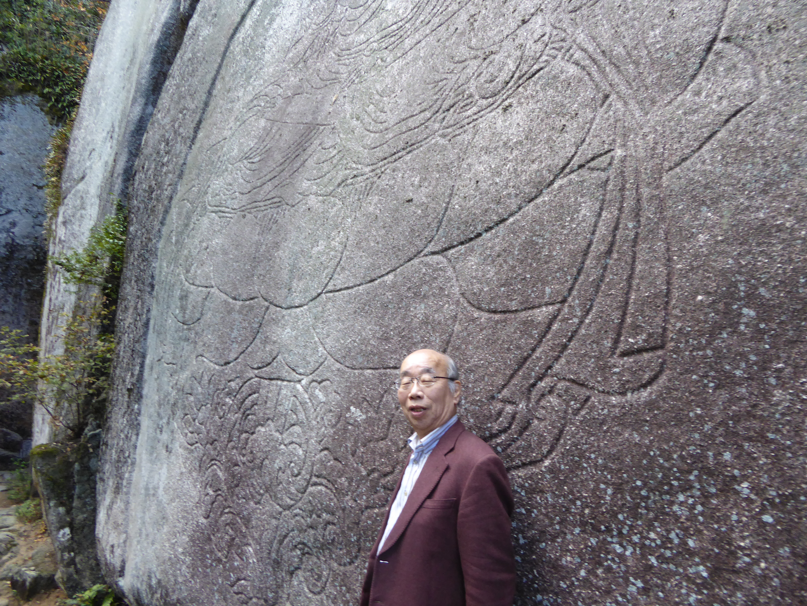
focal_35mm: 25
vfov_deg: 54.9
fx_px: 583
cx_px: 404
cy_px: 303
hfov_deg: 69.4
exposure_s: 1/60
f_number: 3.3
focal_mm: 4.3
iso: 200
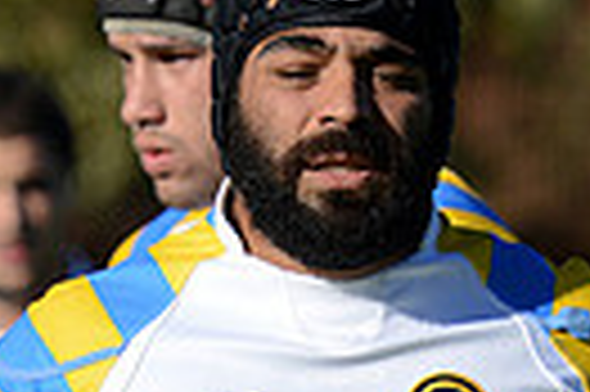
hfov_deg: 2.5
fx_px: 13406
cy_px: 647
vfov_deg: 1.7
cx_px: 315
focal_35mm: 819
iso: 400
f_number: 4
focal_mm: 185
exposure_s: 1/2500
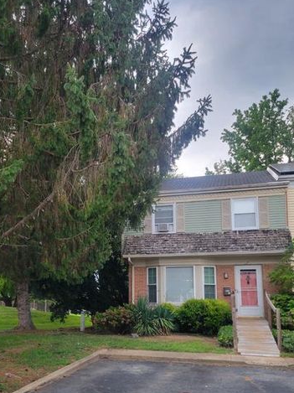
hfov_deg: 38.1
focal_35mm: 37
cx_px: 93
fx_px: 420
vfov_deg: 49.7
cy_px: 247
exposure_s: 1/120
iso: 100
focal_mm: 5.4
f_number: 1.8
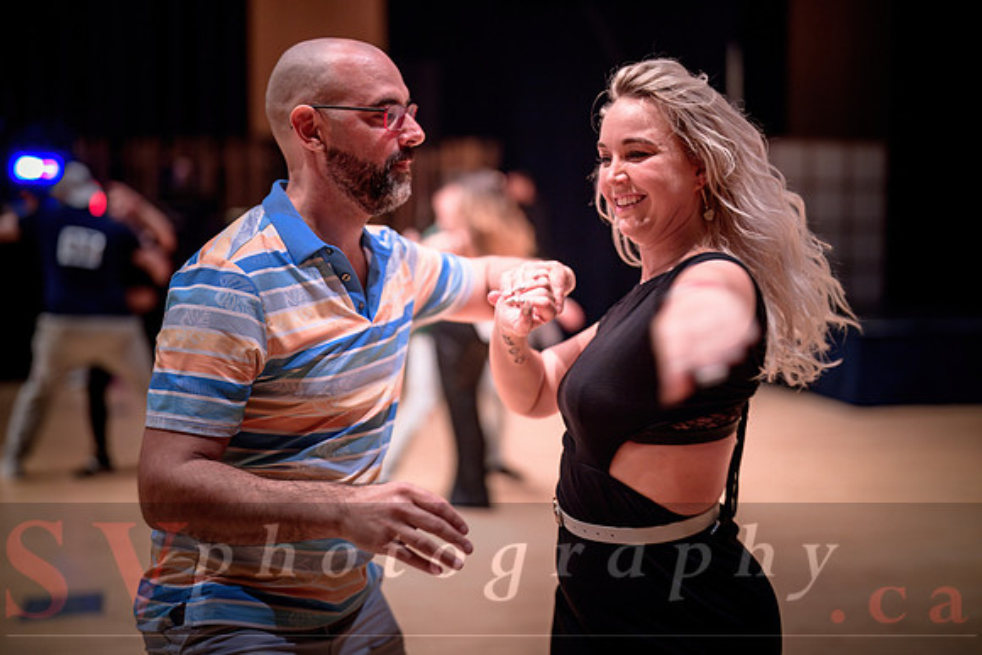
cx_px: 491
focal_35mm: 50
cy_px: 328
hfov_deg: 39.6
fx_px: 1364
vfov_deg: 27.0
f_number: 1.4
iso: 1250
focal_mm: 50
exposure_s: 1/250
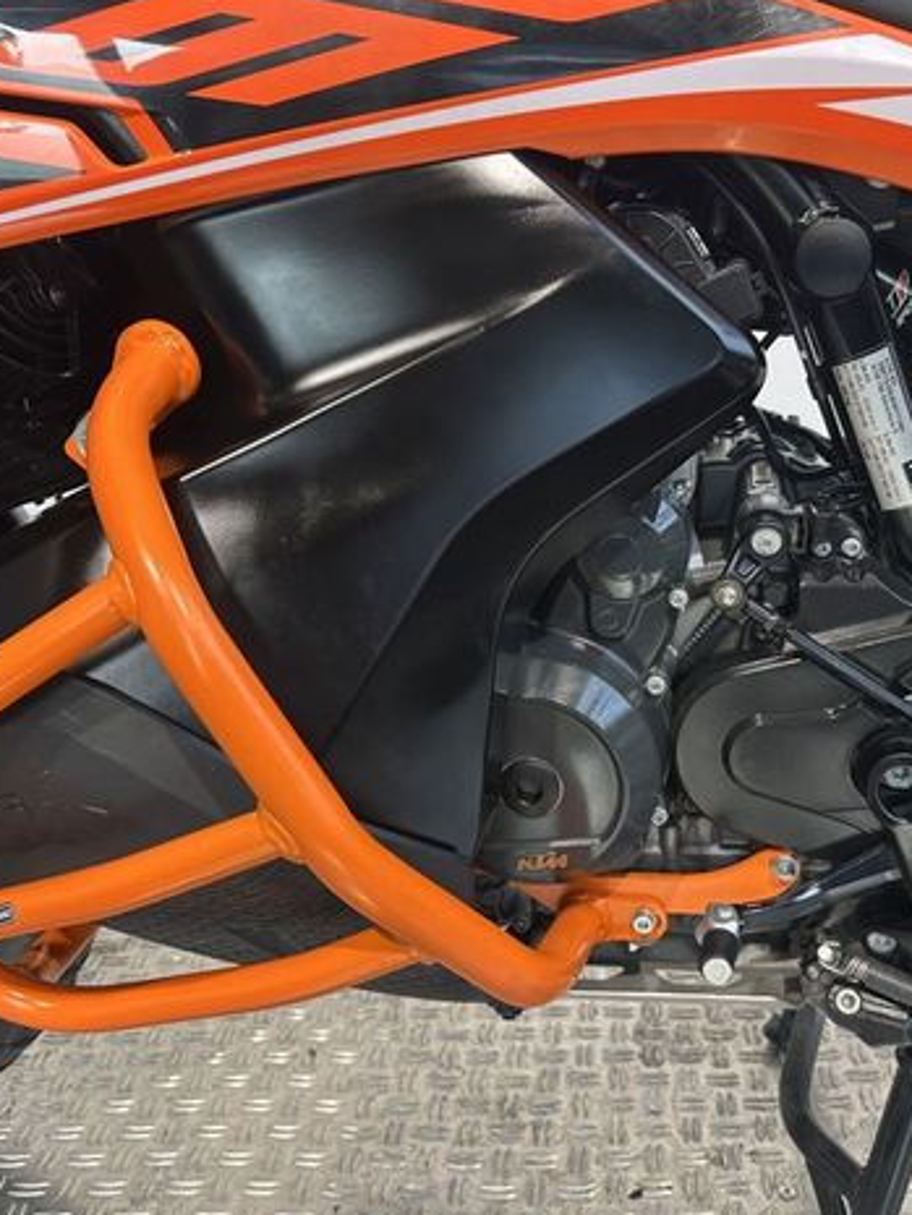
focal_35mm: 33
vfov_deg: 55.3
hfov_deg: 42.5
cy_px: 604
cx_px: 588
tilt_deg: -17.6
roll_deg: +1.5
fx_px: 1159
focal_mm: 6.86
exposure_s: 1/50
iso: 125
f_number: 1.78
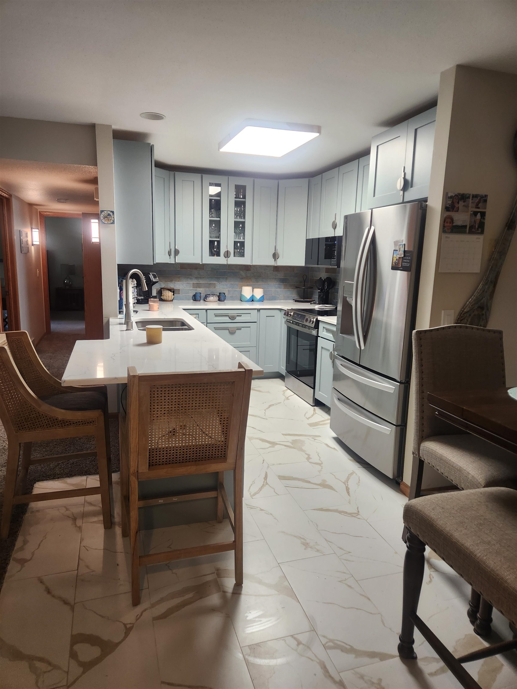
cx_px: 258
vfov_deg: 73.9
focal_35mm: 23
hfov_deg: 58.9
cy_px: 344
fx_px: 458
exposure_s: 1/120
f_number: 1.8
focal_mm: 5.4
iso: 160
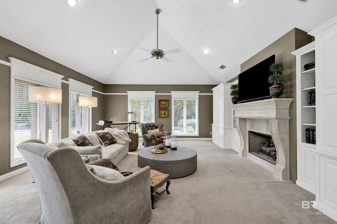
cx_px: 168
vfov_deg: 77.3
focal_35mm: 15
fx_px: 140
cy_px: 112
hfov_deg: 100.4
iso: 400
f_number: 11
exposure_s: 1/4
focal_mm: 15
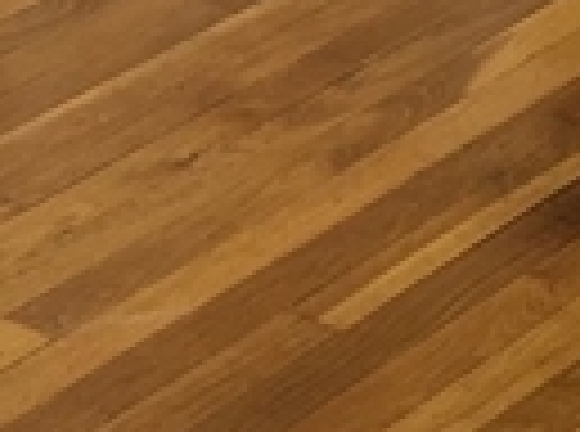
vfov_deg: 6.6
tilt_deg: -13.8
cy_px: -729
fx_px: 3459
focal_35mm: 207
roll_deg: +1.0
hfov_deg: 9.6
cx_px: 270
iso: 64
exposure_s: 1/131
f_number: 1.6
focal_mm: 5.1
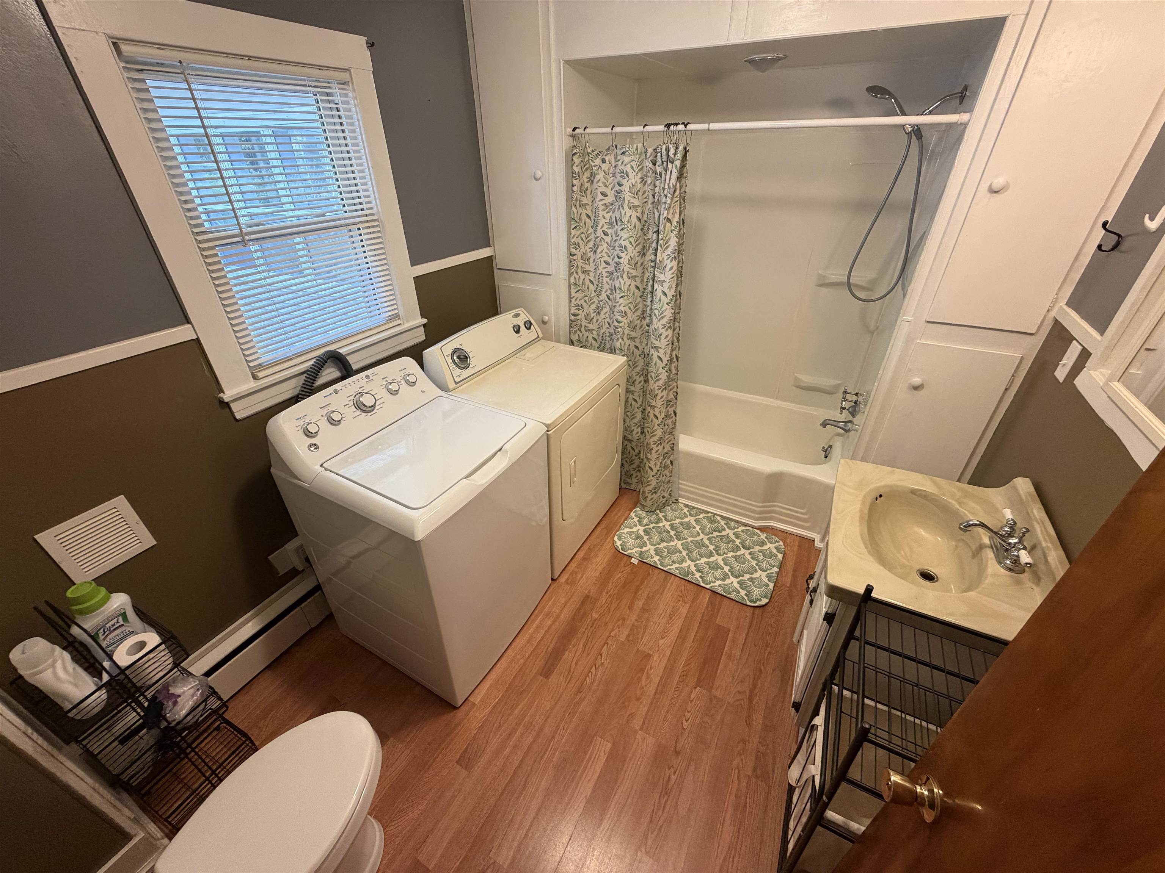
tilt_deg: -32.2
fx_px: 471
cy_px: 436
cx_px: 582
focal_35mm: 14
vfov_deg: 85.7
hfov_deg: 102.1
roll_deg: +0.9
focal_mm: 2.22
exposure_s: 1/60
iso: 250
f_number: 2.2
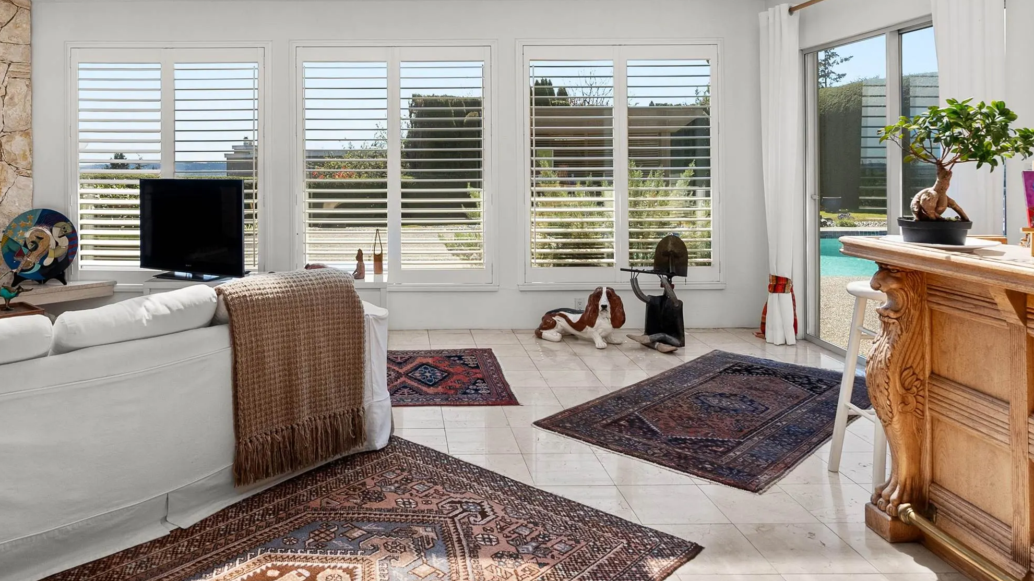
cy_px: 174
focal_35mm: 26
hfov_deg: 70.7
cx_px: 386
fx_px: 713
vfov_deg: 43.5
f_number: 8
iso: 400
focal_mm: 16
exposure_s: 1/200
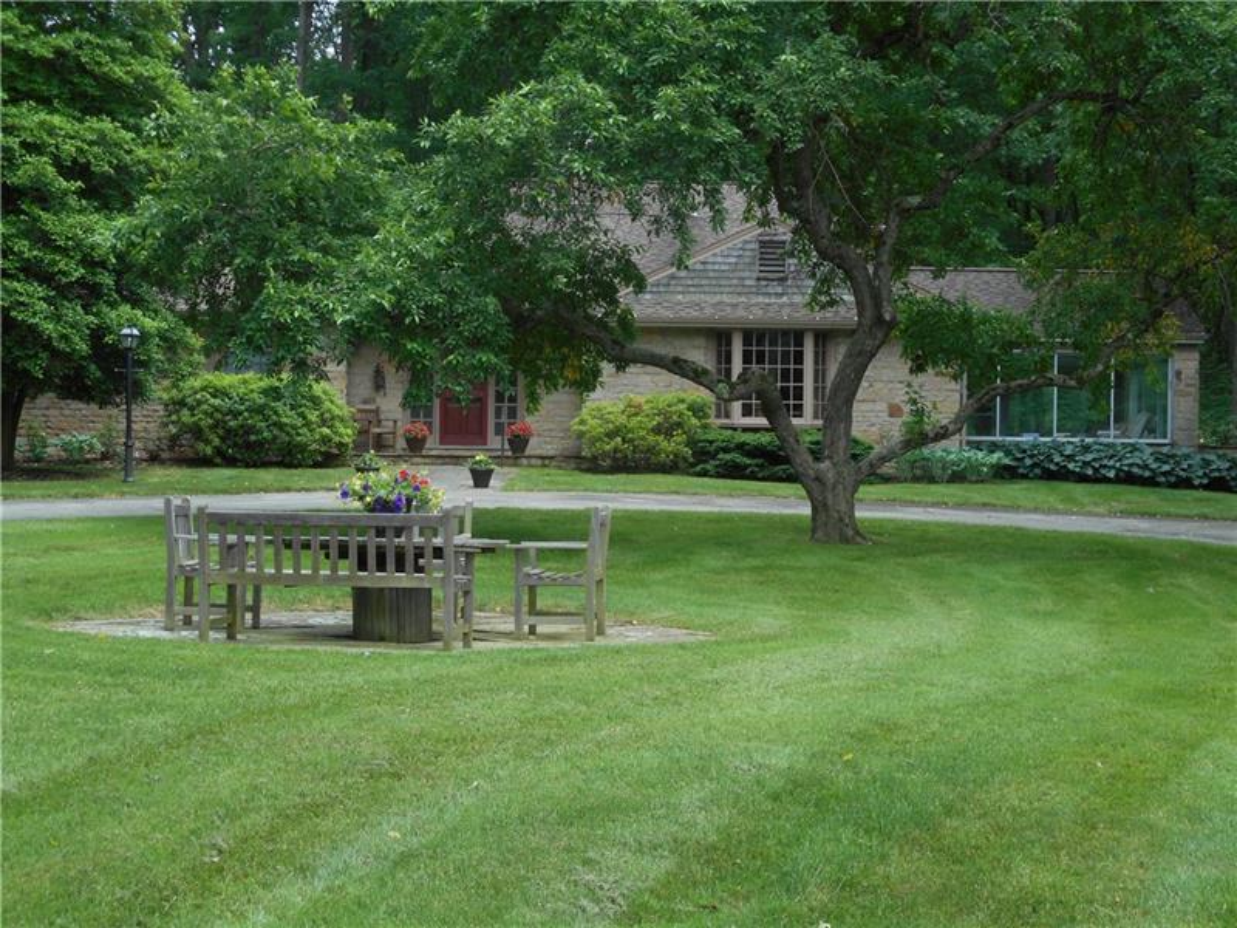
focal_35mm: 67
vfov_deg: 21.9
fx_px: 2394
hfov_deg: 29.0
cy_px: 464
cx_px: 618
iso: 80
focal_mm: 12
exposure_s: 1/100
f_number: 5.3
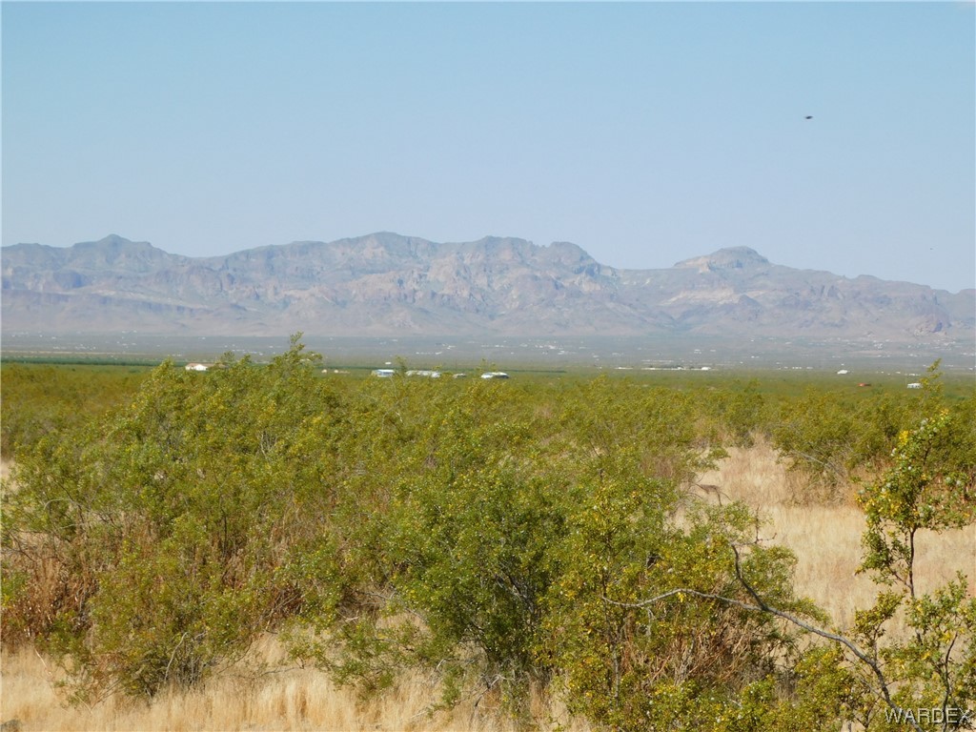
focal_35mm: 91
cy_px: 366
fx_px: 2566
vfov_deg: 16.2
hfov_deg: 21.5
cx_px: 488
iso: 125
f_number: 4.5
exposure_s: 1/1000
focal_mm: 16.1
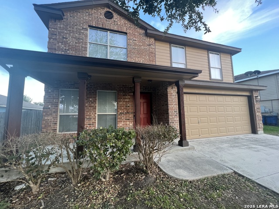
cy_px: 104
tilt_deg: +6.3
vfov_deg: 89.9
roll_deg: +0.8
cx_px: 140
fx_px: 105
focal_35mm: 13
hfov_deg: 106.2
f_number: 1.8
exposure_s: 1/99
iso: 250
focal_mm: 1.57
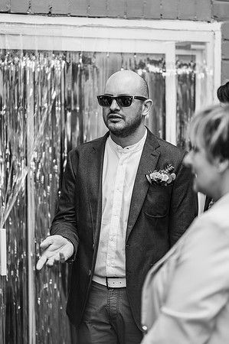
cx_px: 114
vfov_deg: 23.9
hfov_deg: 16.0
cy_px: 172
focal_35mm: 85
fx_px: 813
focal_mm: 85
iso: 100
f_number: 2
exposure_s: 1/1250
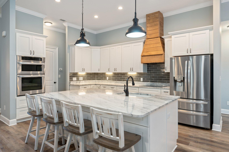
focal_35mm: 22
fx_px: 137
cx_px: 114
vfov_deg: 58.3
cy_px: 76
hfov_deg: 79.9
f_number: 8
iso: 640
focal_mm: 21.5
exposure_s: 1/6
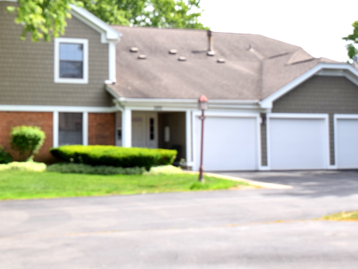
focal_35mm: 64
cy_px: 88
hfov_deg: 30.1
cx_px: 118
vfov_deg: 22.9
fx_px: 660
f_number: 8
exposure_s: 1/200
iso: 100
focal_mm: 27
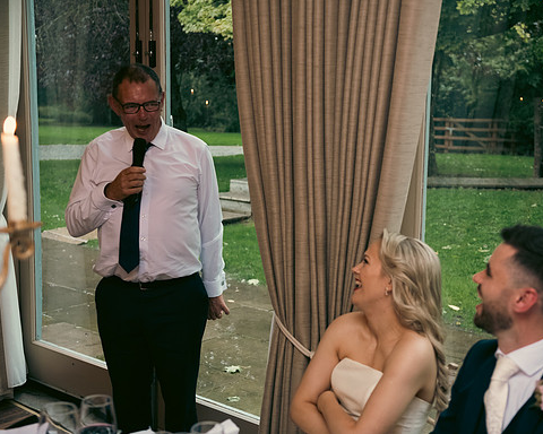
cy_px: 216
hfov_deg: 36.6
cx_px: 295
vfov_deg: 29.7
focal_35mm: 51
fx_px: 820
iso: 1000
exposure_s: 1/160
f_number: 3.5
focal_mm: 45
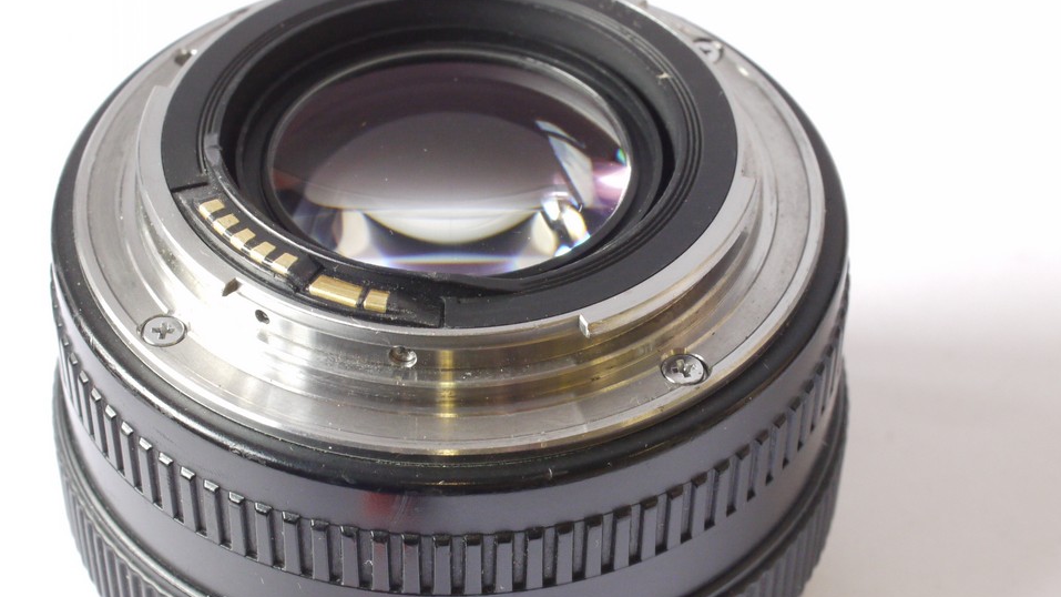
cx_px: 540
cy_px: 382
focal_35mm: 82
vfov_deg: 14.7
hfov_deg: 25.9
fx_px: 2307
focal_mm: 30
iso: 800
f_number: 10
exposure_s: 1/20
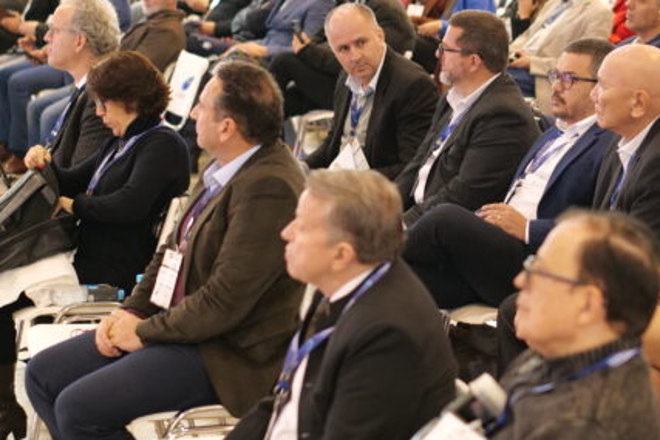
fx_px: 2201
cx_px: 556
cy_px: 141
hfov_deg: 16.9
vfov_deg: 11.4
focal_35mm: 120
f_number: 2.2
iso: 5000
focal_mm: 50
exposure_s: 1/160
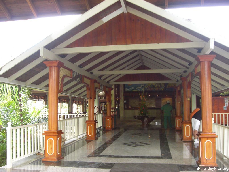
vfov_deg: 37.7
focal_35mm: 38
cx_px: 114
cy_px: 86
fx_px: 251
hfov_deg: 49.0
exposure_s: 1/60
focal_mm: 6.2
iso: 200
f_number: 2.7
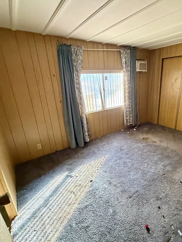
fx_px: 133
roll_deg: +2.3
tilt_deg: -18.3
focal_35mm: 19
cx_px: 118
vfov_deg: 84.7
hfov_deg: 67.2
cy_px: 121
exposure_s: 1/60
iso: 640
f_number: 2.2
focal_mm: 2.22
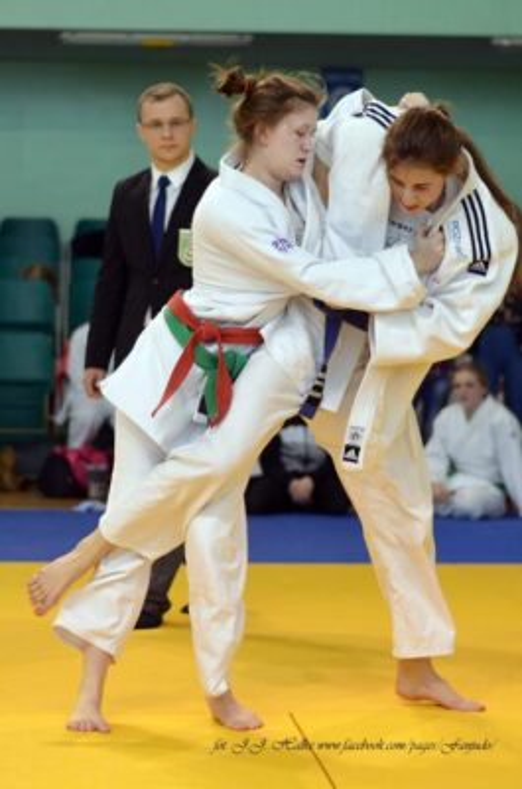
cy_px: 394
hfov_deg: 18.1
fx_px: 1638
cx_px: 261
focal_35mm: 75
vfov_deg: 27.0
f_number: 2.2
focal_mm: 50
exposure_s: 1/500
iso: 500
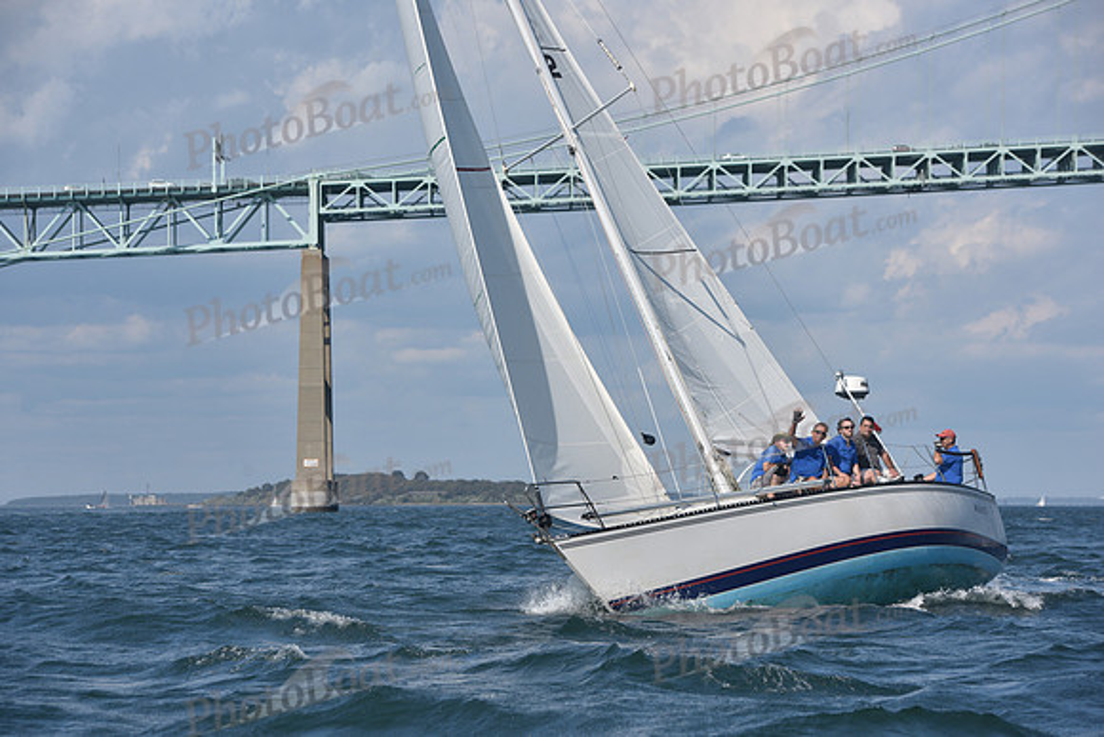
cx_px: 552
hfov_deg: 17.1
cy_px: 368
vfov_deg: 11.4
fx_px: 3681
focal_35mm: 120
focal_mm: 120
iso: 250
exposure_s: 1/1000
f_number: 6.3
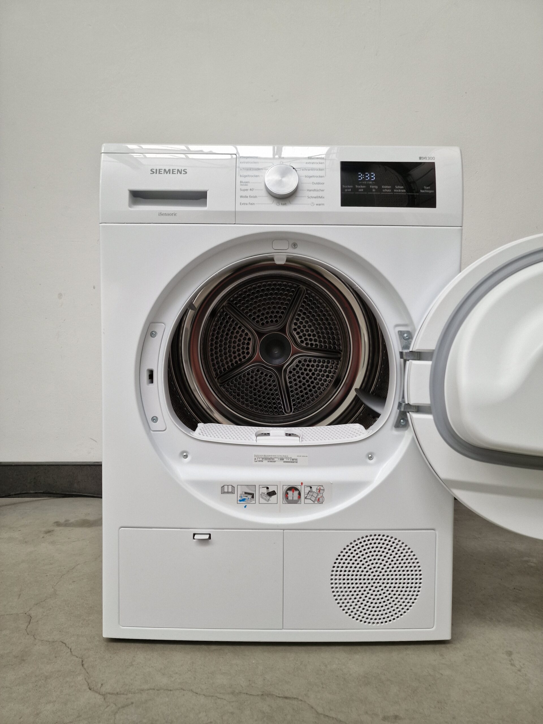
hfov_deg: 58.9
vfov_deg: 73.9
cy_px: 362
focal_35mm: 23
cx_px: 272
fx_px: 481
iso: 160
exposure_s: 1/100
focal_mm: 6.4
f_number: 1.8
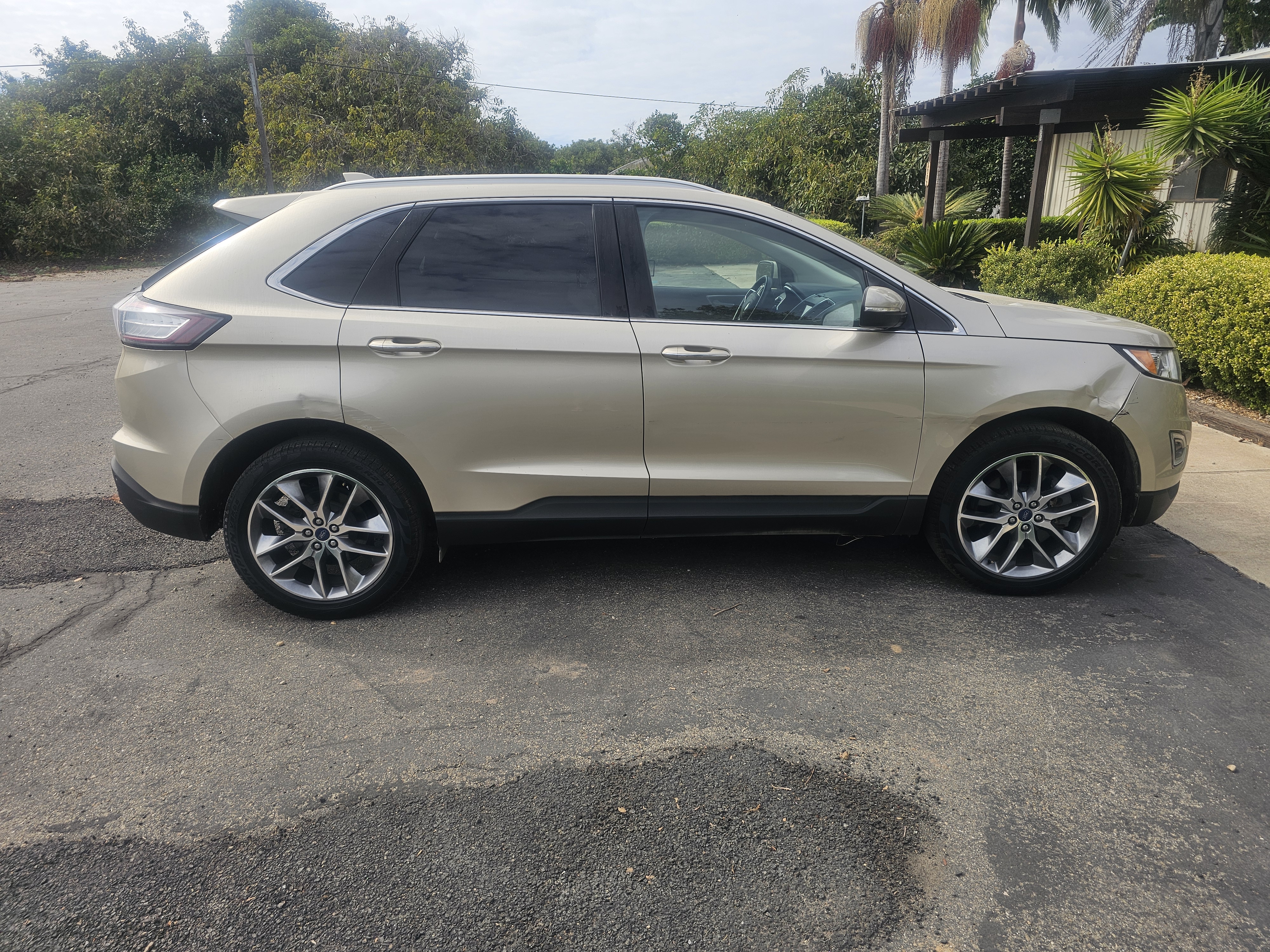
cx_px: 635
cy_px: 476
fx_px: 844
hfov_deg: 73.9
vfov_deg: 58.9
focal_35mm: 23
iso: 10
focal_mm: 6.3
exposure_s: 1/583
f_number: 1.7
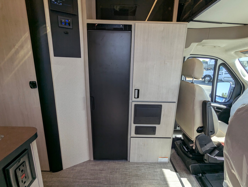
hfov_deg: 94.4
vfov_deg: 78.2
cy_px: 94
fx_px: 115
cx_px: 124
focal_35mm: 16
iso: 54
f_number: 2.2
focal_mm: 2.35
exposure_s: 1/299
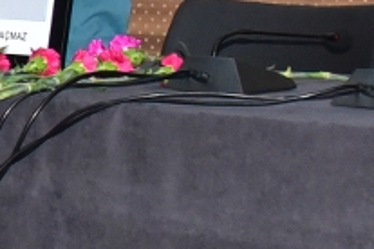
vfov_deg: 5.0
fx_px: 2846
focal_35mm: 274
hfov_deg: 6.5
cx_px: -968
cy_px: -40
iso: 3200
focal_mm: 35
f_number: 7.1
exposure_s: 1/200
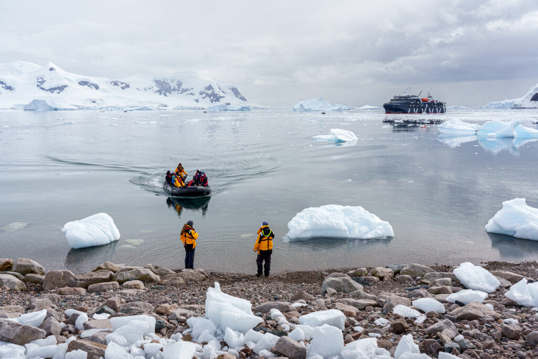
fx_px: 478
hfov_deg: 58.7
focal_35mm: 32
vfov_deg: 41.1
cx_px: 269
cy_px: 180
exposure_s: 1/320
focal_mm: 32
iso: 100
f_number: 8
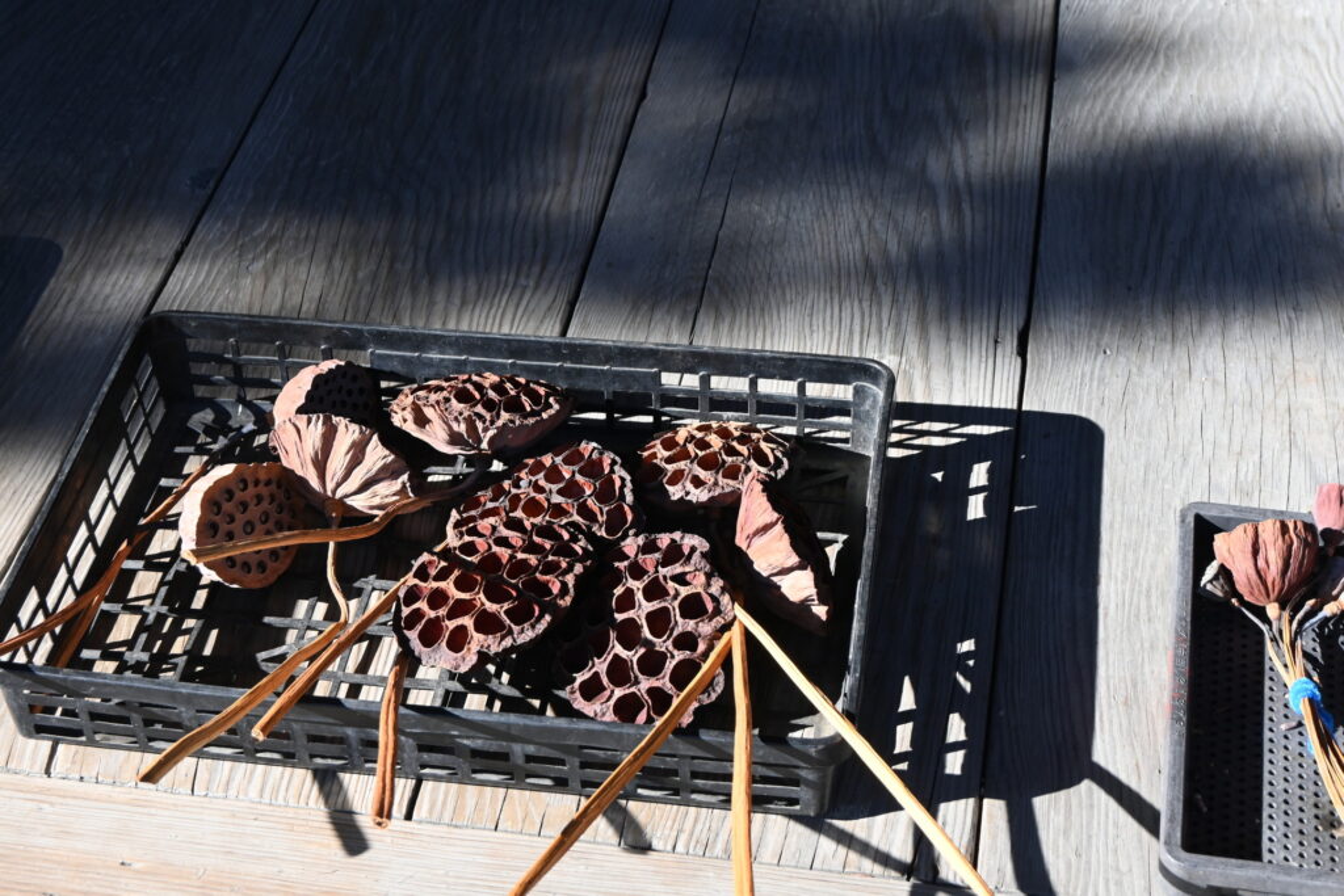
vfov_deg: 21.1
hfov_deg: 31.2
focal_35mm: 64
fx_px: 2408
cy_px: 448
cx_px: 672
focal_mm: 43
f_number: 6
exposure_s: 1/250
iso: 180
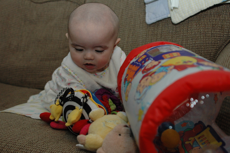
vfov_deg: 28.0
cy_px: 76
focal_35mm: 48
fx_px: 306
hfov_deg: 41.1
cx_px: 115
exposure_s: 1/60
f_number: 3.8
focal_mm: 32
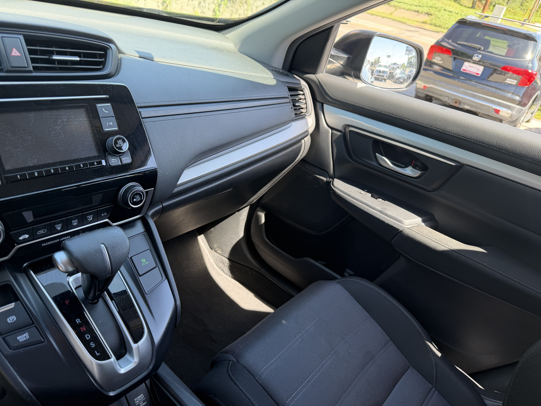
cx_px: 270
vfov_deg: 56.8
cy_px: 203
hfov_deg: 71.6
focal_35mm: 24
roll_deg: -11.2
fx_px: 375
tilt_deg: -31.5
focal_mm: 6.76
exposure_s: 1/177
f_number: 1.78
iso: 80
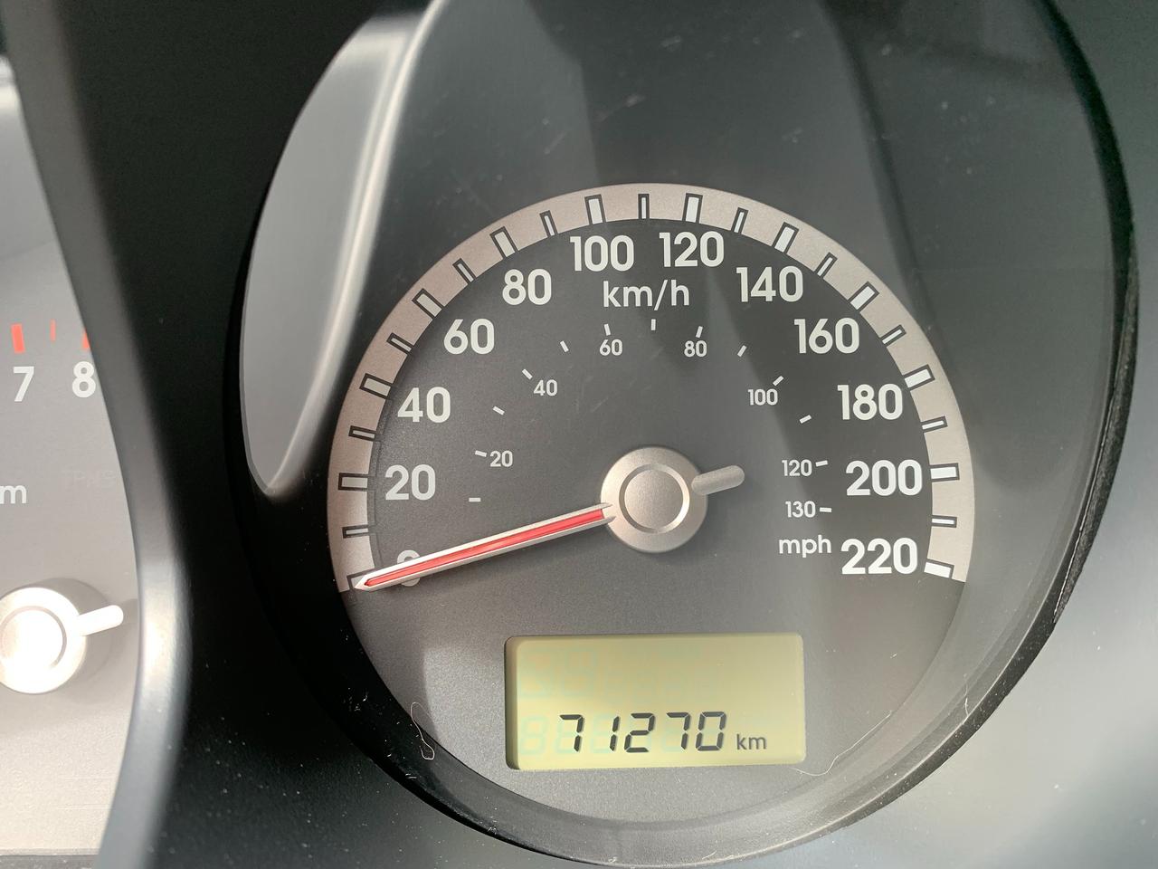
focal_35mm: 26
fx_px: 870
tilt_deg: -21.9
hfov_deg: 67.3
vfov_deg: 53.1
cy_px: 434
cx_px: 579
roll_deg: +0.3
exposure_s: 1/82
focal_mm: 4.25
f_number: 1.8
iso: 100
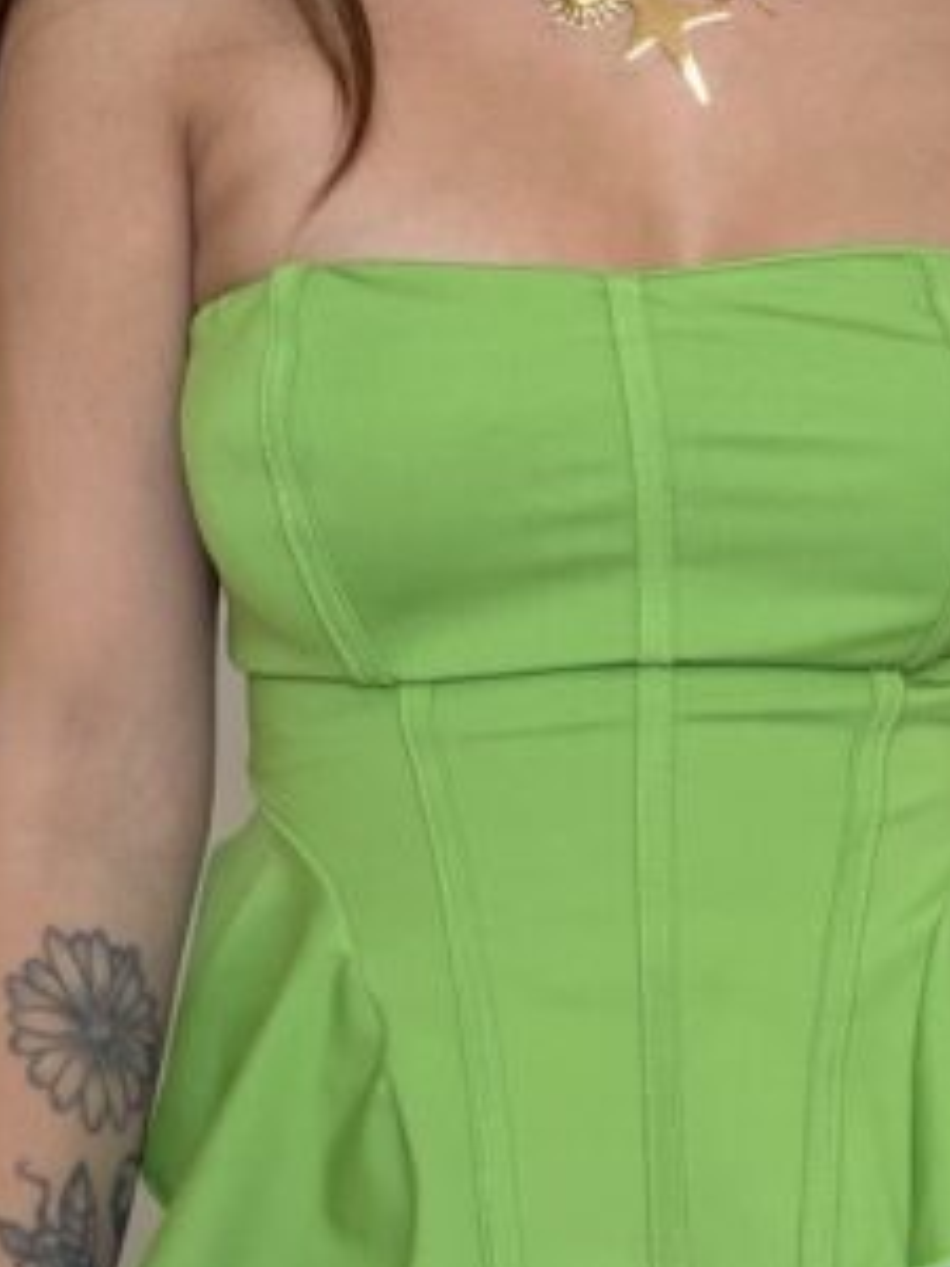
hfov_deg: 18.4
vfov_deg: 24.2
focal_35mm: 80
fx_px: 2927
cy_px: 351
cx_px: 616
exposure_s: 1/50
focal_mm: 2.71
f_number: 1.9
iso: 80
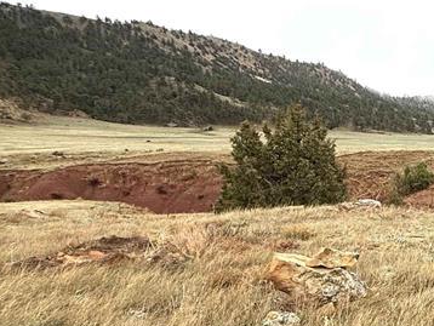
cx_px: 533
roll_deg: +1.5
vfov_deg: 35.9
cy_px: 184
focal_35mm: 40
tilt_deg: -7.5
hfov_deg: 35.5
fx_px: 502
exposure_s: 1/876
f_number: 2.2
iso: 50
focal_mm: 2.22
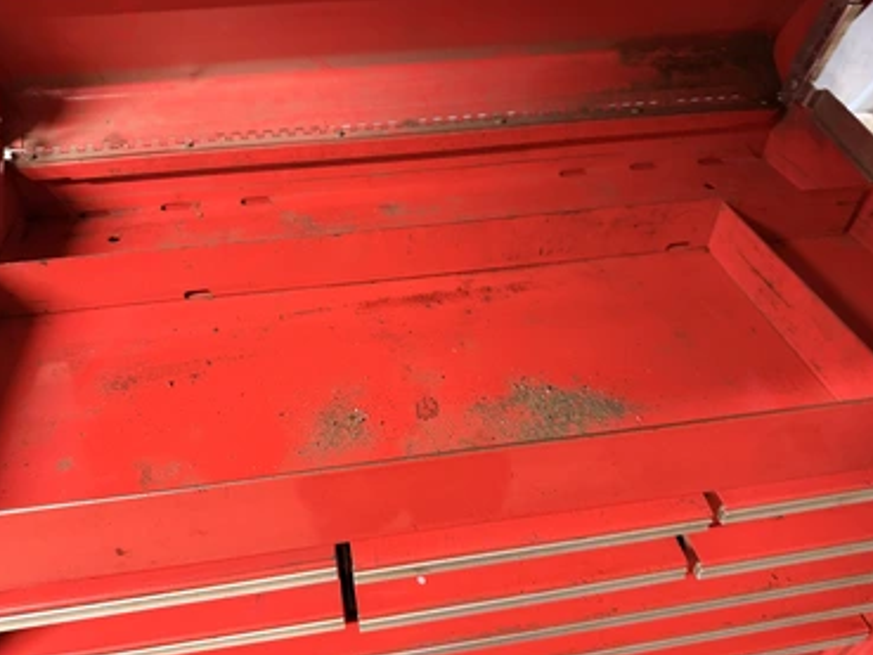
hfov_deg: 67.2
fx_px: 656
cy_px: 343
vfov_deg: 53.1
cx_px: 407
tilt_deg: -40.0
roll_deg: +0.2
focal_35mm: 26
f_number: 1.78
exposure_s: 1/40
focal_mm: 6.76
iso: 640
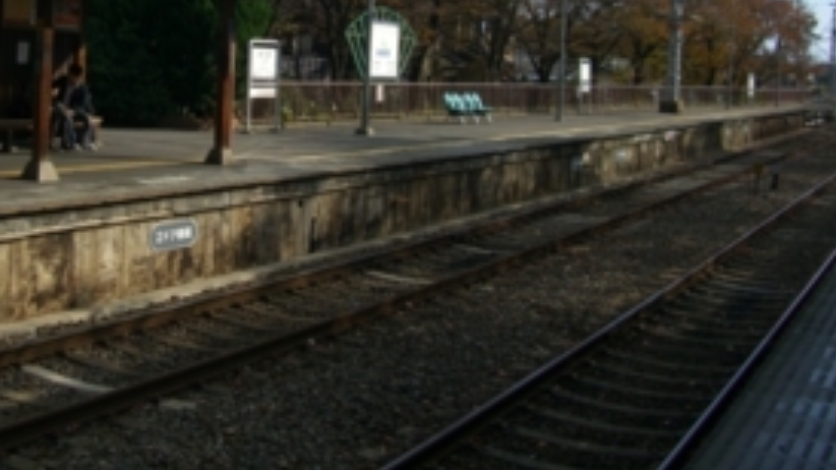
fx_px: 1175
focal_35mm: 53
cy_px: 72
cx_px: 311
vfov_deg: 22.2
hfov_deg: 38.9
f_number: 5.6
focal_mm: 7.9
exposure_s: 1/320
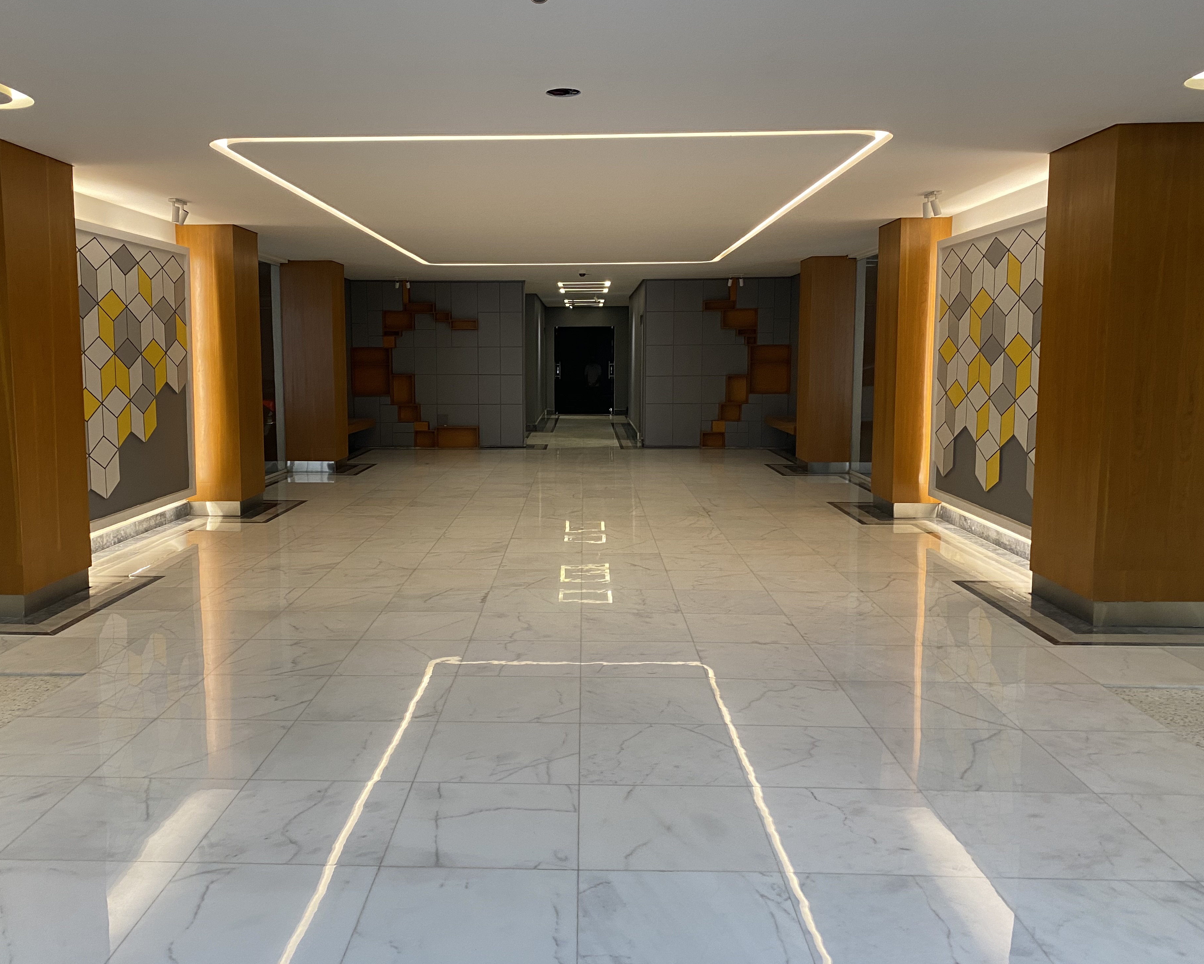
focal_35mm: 28
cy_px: 468
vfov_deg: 51.5
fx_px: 998
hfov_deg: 62.1
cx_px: 545
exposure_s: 1/60
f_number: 1.8
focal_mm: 4.25
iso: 125
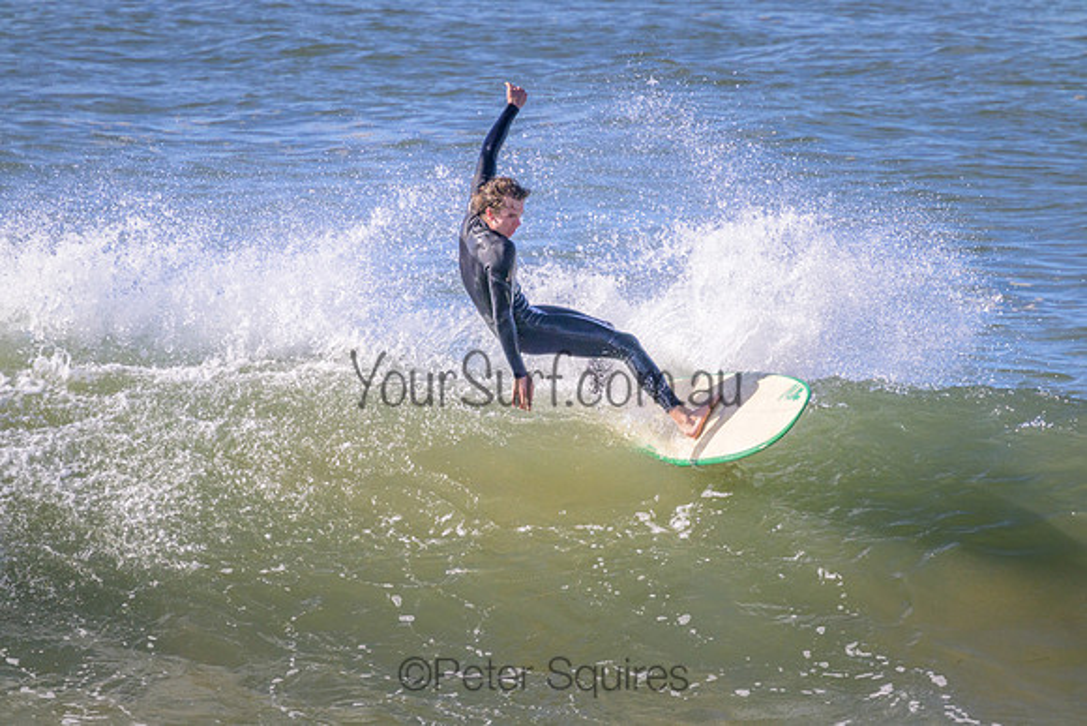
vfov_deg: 1.7
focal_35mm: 800
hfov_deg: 2.6
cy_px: 363
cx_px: 544
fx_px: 24160
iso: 1000
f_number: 11
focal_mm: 800
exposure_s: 1/2000
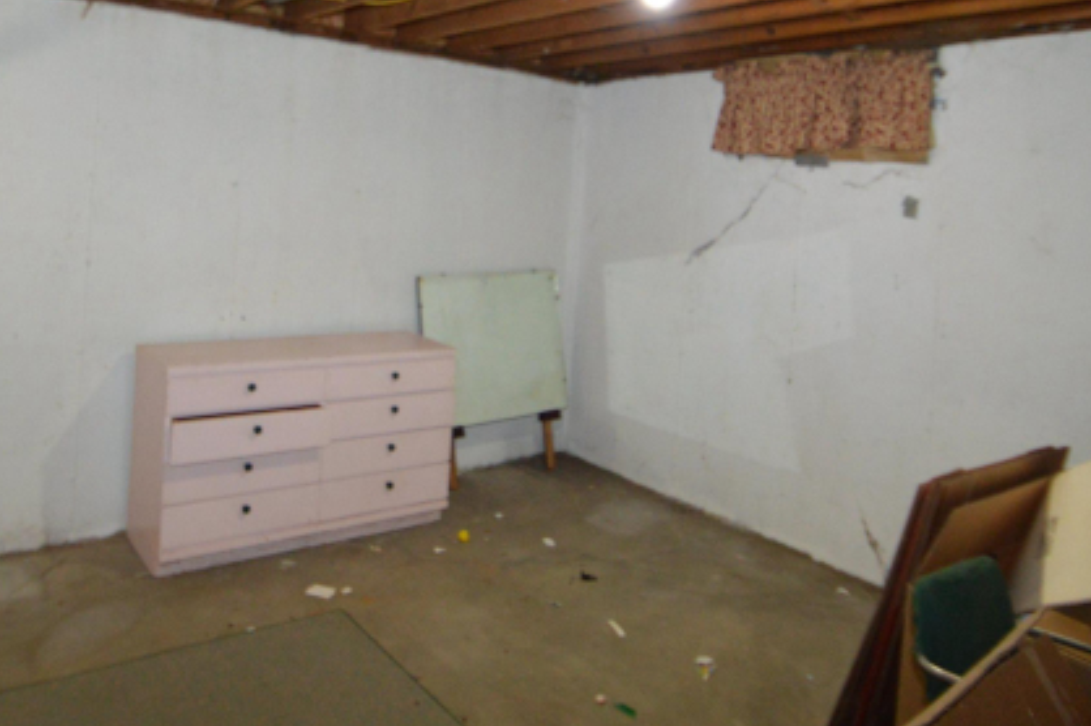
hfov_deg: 67.3
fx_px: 818
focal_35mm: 27
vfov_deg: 46.8
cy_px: 219
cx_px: 493
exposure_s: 1/60
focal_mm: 10
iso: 1250
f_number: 3.5
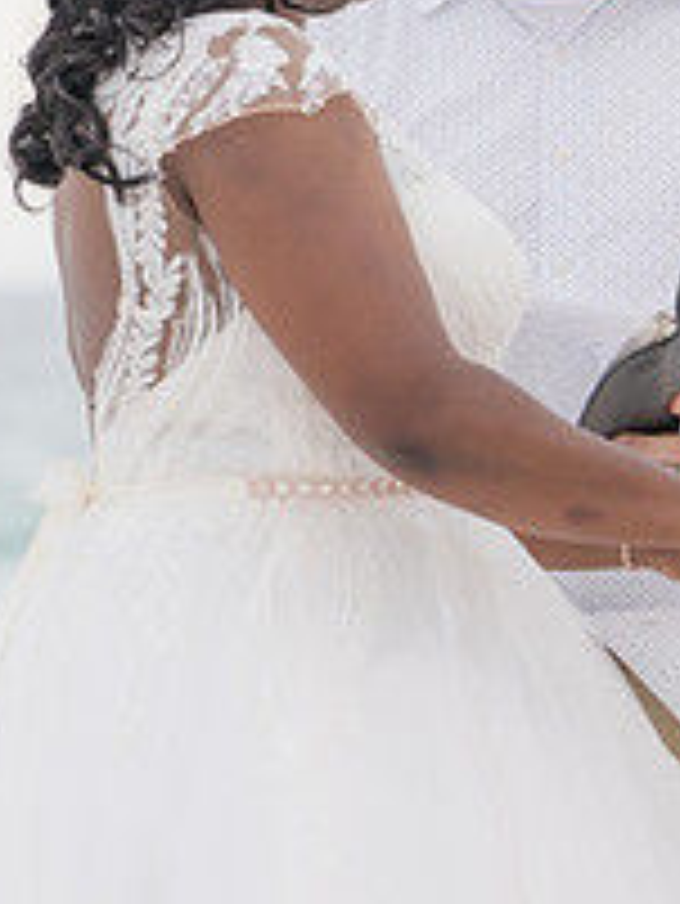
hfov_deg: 2.7
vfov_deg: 3.6
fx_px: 14495
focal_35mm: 554
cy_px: 200
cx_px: 1022
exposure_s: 1/320
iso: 640
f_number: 7.1
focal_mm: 198
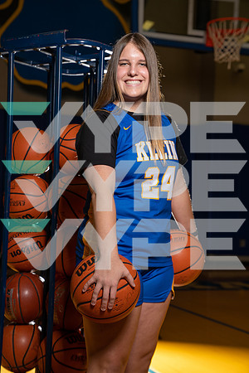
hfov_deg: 20.3
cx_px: 124
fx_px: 695
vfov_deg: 30.1
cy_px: 186
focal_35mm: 67
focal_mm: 67
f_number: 5
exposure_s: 1/200
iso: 160
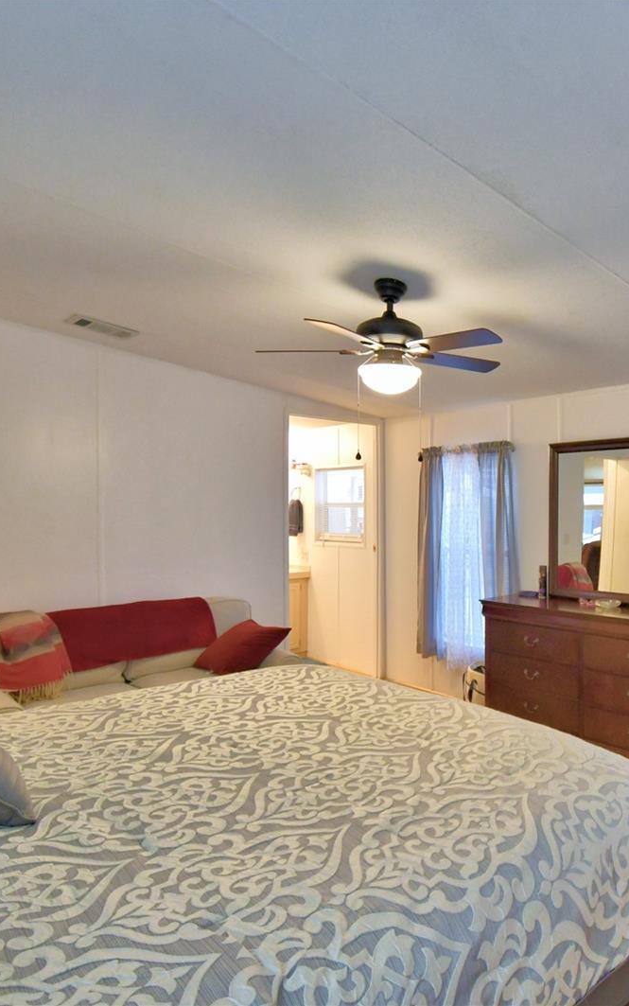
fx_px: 630
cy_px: 503
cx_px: 494
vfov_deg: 77.1
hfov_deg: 50.2
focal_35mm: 23
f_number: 4.5
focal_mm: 10
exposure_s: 1/30
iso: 800
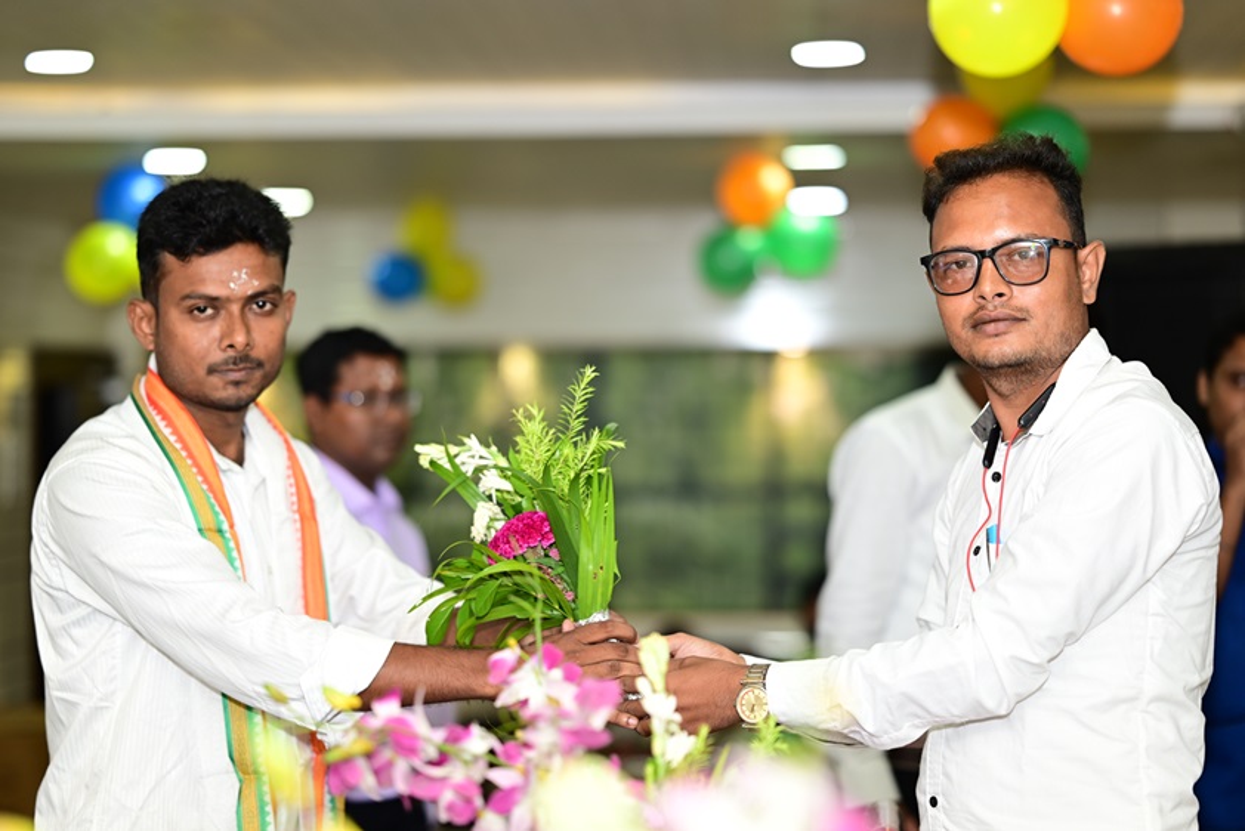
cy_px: 416
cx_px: 622
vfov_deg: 16.1
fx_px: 2940
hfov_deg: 23.9
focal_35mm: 85
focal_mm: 85
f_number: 1.8
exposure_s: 1/200
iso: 250
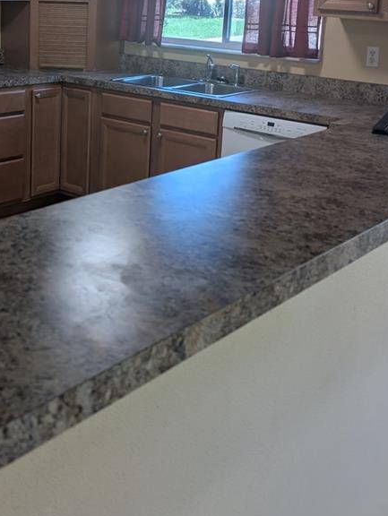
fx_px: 746
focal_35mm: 50
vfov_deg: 37.3
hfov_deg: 28.6
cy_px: 133
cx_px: 86
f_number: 1.68
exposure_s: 1/171
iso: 22
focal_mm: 6.9
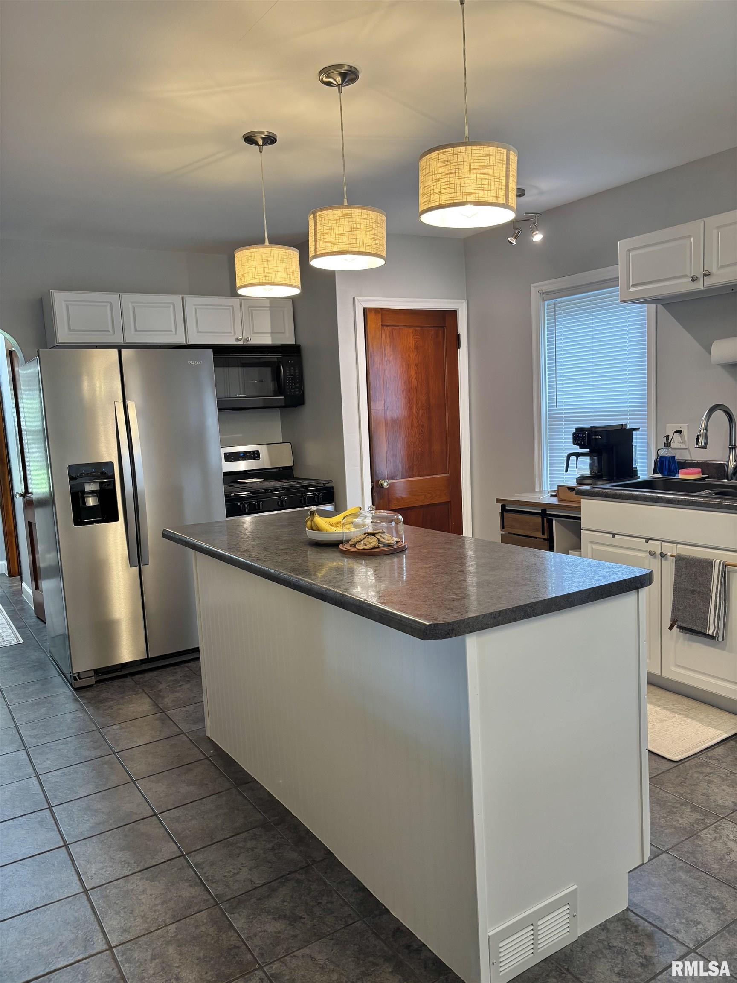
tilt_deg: -7.2
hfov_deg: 53.1
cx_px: 368
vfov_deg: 67.3
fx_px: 738
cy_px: 492
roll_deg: +2.6
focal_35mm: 26
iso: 100
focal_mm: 5.96
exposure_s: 1/60
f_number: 1.6
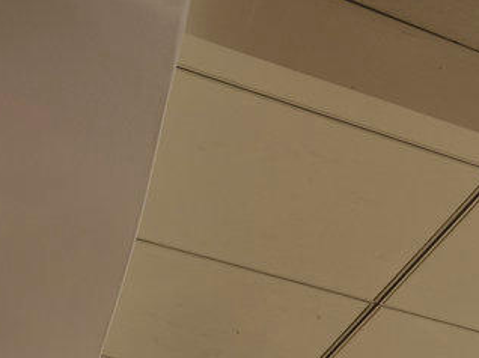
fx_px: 1604
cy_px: 1056
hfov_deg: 13.8
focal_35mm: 116
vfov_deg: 9.9
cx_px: 1026
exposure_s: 6.5
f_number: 18
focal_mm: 23
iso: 100
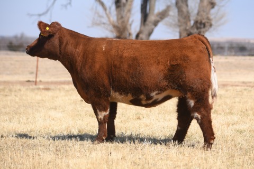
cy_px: 84
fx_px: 861
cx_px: 127
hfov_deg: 16.8
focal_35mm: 122
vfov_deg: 11.2
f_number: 3.5
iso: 100
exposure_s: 1/1250
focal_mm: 122
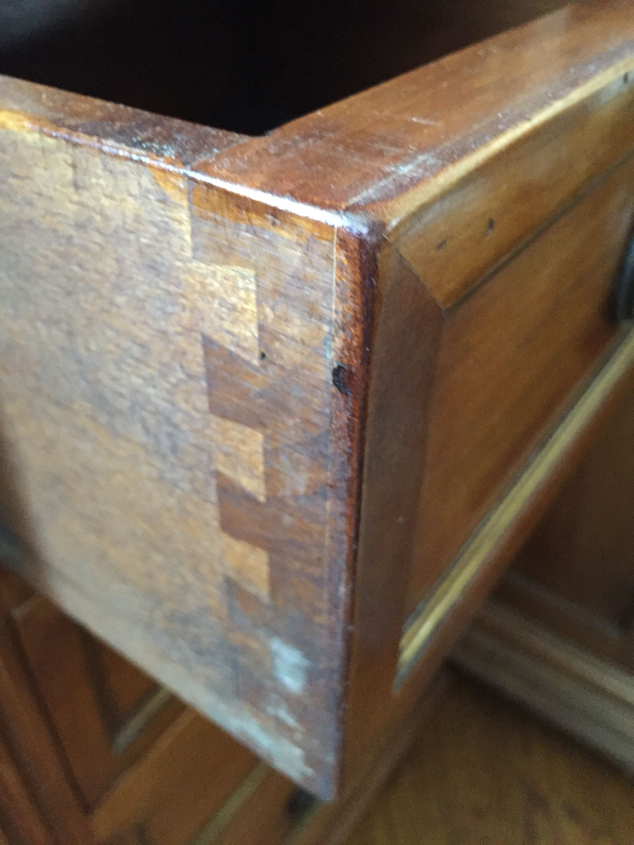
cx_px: 317
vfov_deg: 61.7
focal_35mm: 29
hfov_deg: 48.2
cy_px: 422
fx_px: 708
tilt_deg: -38.8
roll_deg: -0.6
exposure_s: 1/15
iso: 400
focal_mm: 4.15
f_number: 2.2
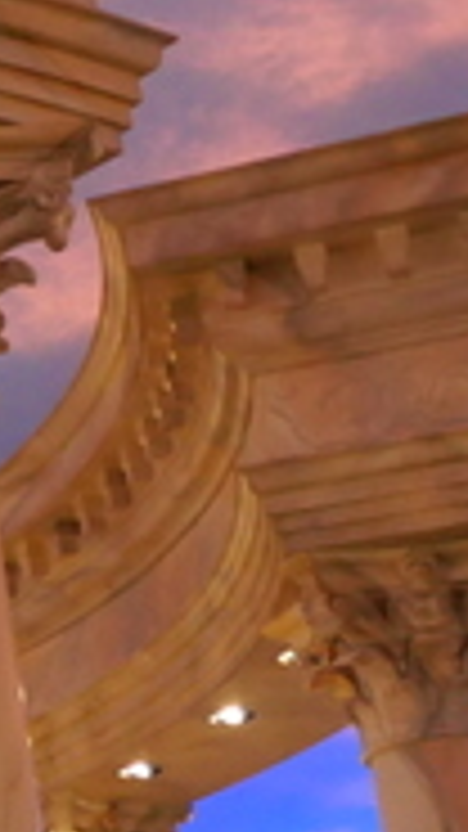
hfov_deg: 8.6
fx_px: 2494
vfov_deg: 18.8
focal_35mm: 113
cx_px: -999
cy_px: 621
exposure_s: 1/60
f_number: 3.5
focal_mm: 12
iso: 2000
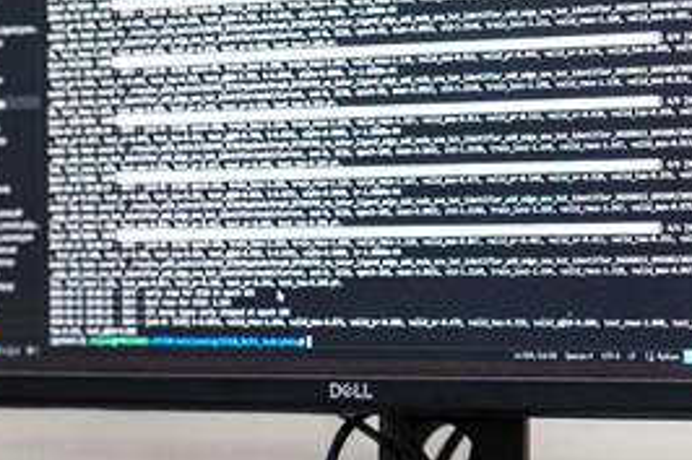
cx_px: -159
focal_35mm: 237
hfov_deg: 8.6
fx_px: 4553
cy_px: 309
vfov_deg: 5.8
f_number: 2
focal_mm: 70
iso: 280
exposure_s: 1/50
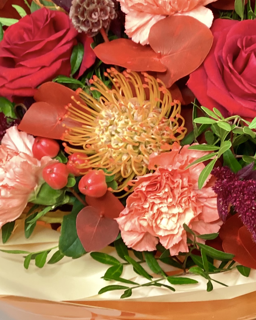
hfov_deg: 23.8
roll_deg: +0.7
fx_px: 606
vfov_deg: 29.5
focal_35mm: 64
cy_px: 132
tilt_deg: -38.0
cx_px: 166
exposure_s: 1/33
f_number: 2.4
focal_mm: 3.3
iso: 400
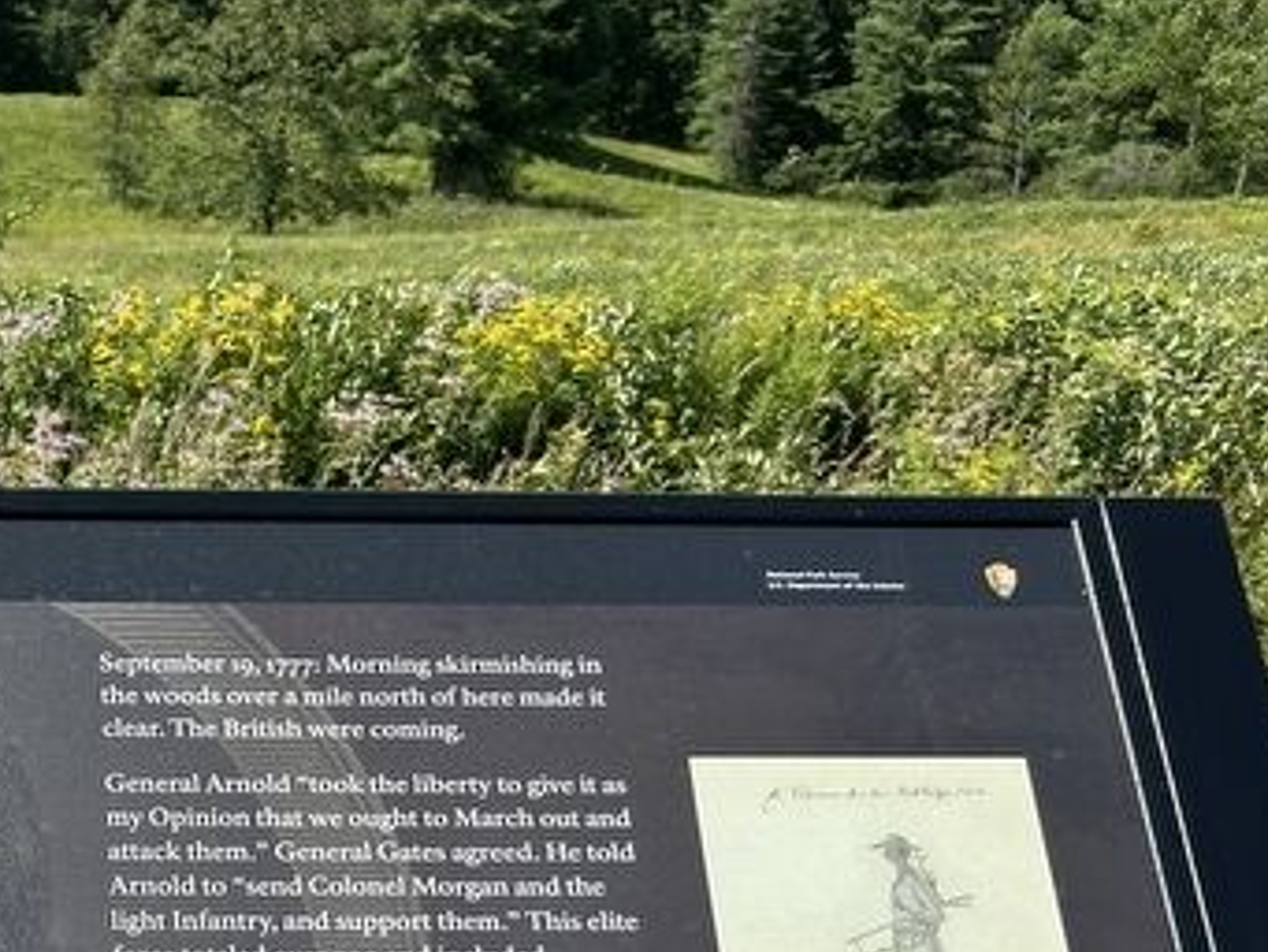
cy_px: 952
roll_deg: -1.8
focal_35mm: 61
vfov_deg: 23.1
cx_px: -19
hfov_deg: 29.4
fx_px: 2235
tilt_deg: -22.5
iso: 50
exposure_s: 1/4630
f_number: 1.5
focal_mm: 5.7
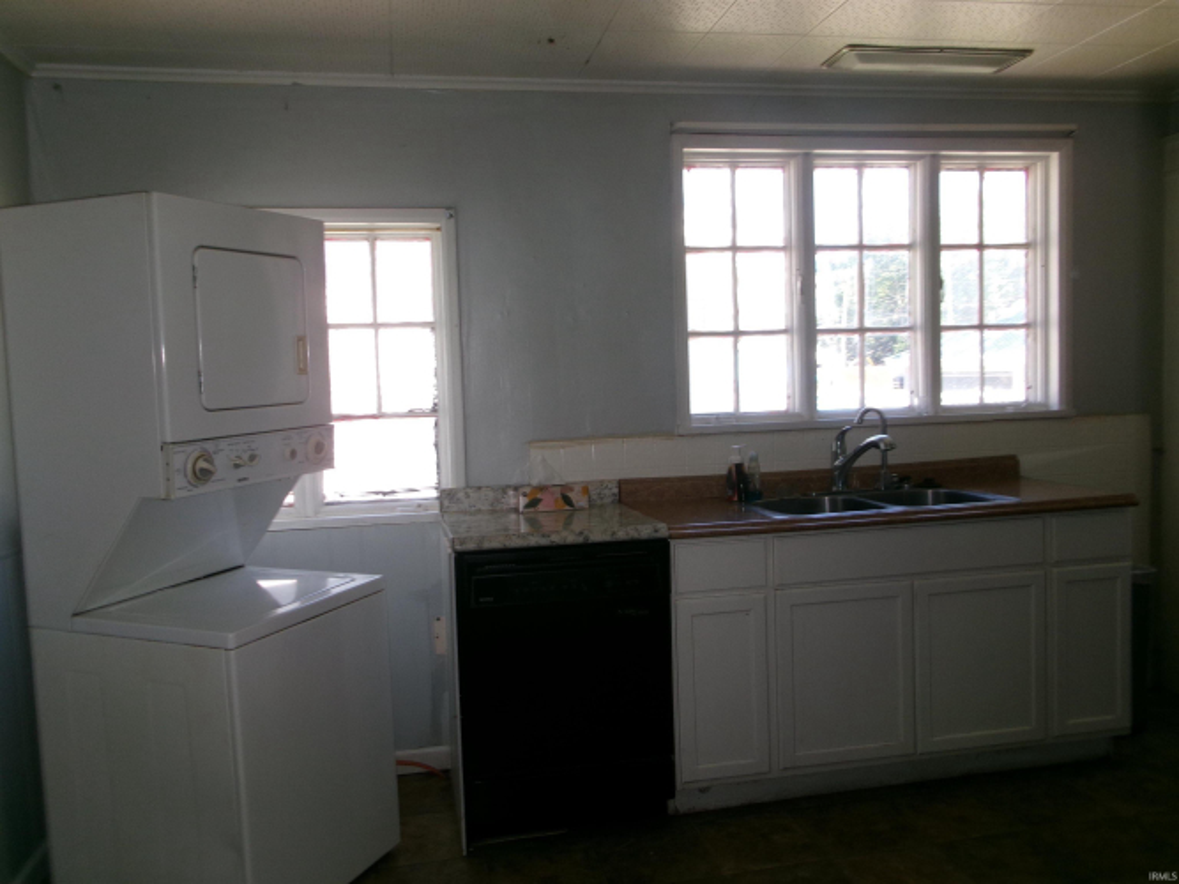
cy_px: 442
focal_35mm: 28
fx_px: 953
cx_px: 590
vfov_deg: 49.7
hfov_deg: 63.5
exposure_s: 1/56
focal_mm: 5.1
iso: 100
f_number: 3.9
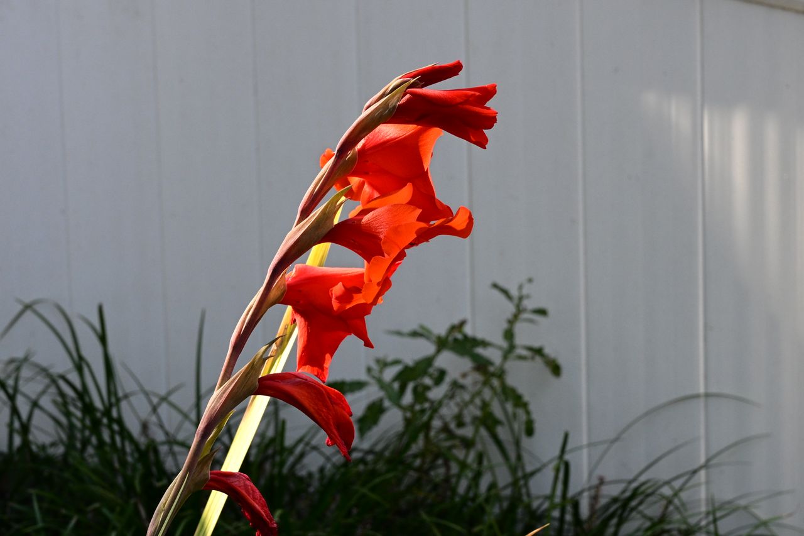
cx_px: 402
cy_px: 268
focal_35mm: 105
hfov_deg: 19.5
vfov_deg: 13.0
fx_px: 2345
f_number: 13
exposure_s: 1/160
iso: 800
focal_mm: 70
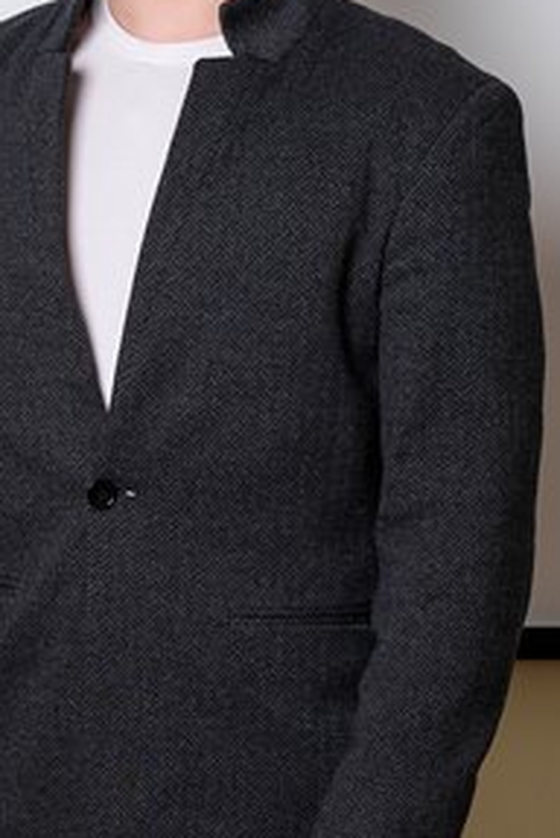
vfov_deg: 13.1
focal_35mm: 156
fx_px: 3631
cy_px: 286
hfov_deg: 8.8
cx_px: 174
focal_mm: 70
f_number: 5
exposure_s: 1/160
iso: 160
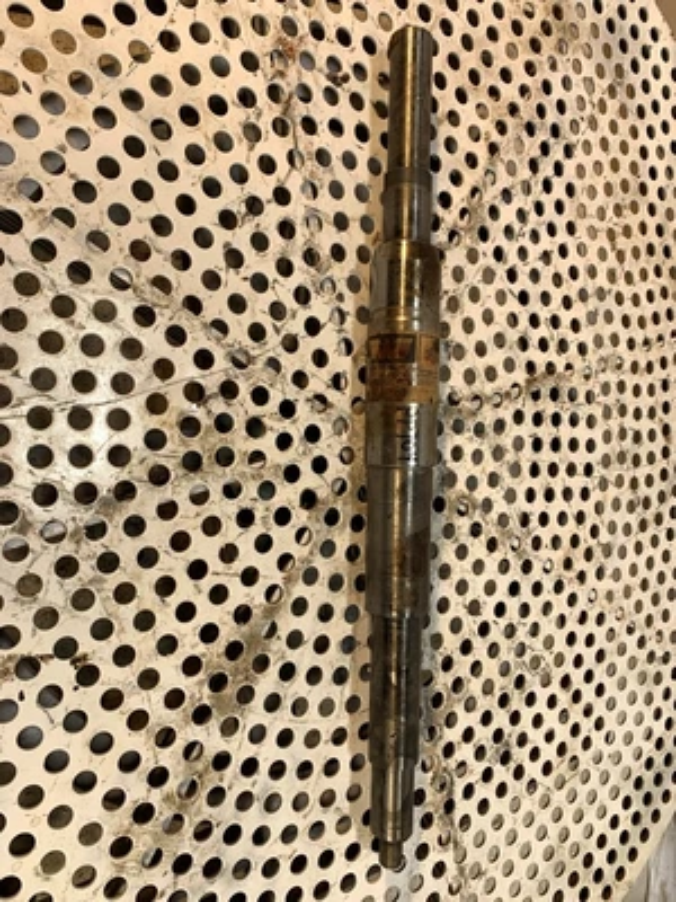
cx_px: 338
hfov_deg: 53.1
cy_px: 451
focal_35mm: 26
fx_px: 677
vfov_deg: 67.3
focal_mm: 4.25
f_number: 1.8
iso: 25
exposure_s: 1/121
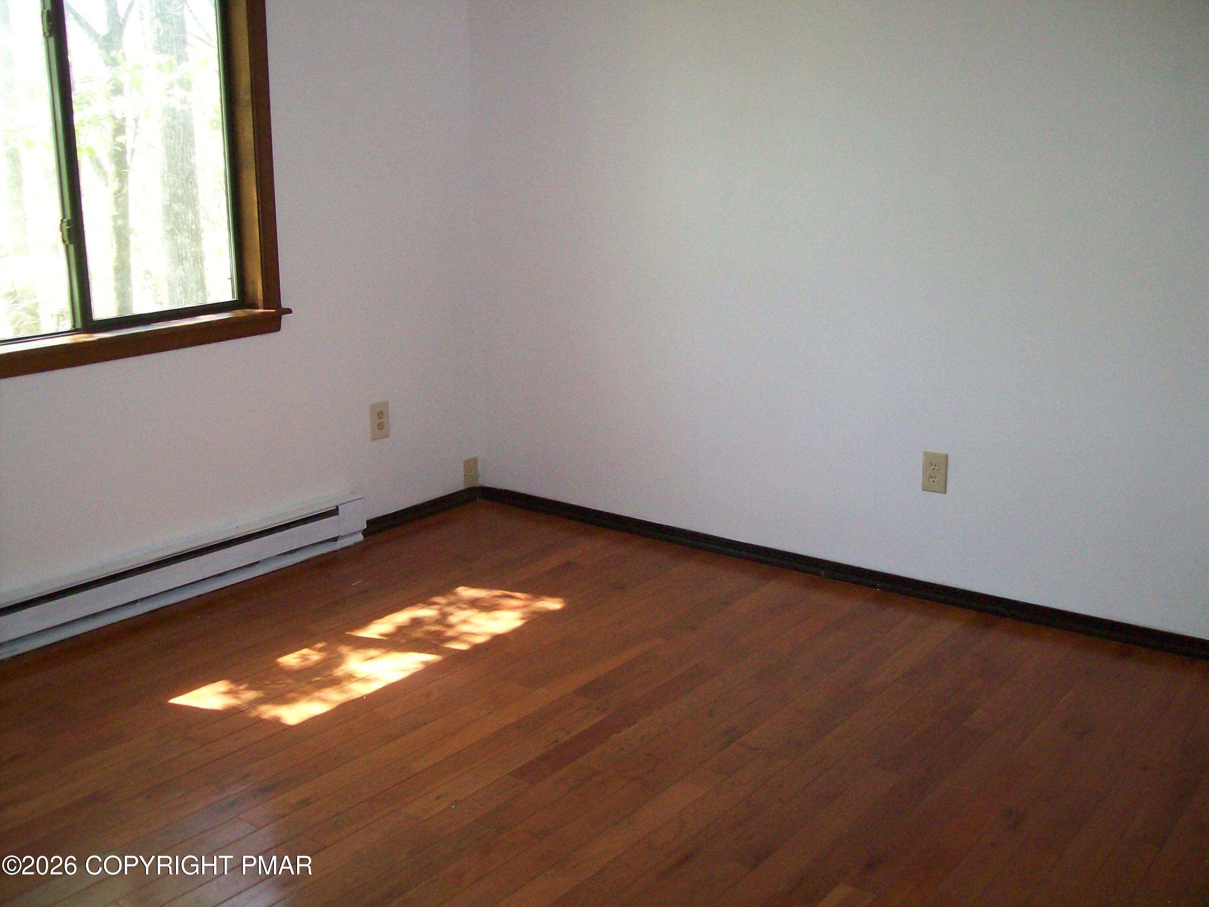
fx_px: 1257
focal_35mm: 36
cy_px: 454
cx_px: 604
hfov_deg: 51.4
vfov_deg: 39.7
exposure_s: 1/64
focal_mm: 6
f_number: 2.7
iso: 200
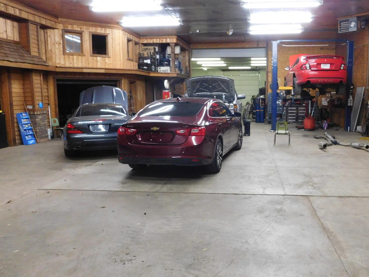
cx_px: 224
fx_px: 352
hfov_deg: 54.9
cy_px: 140
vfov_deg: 42.9
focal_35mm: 33
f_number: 3
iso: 320
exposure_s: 1/30
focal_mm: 4
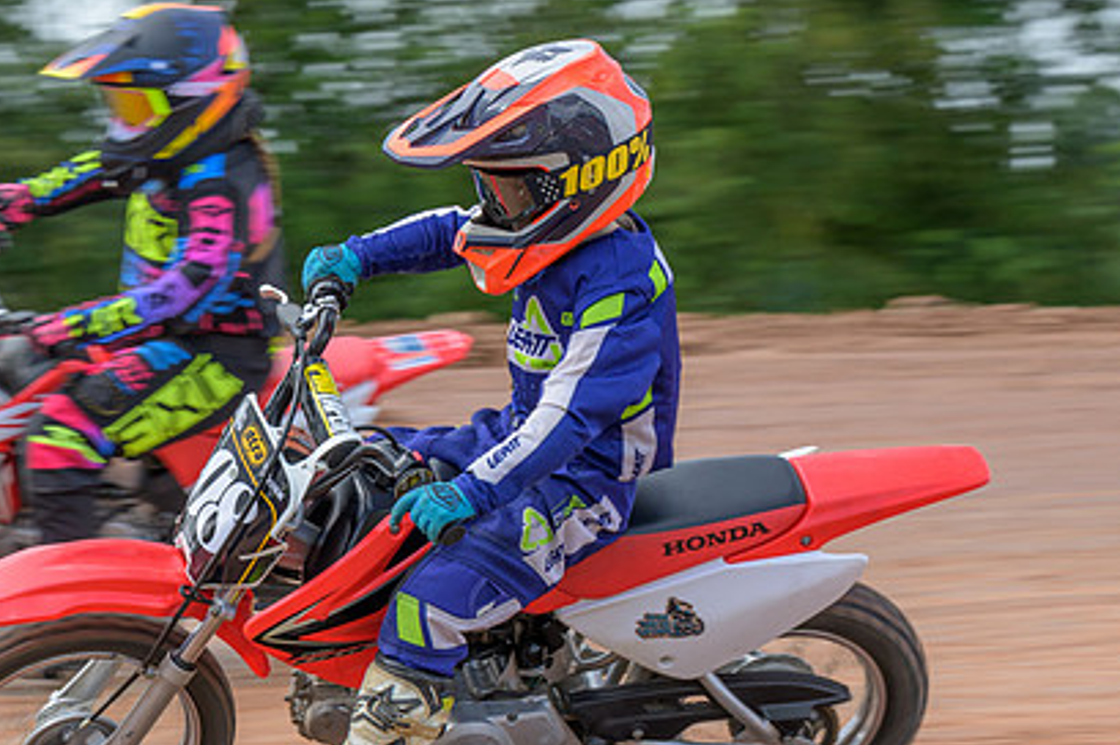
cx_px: 400
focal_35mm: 149
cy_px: 427
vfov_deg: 9.2
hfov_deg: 13.8
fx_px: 4632
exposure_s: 1/160
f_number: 8
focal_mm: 70
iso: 140
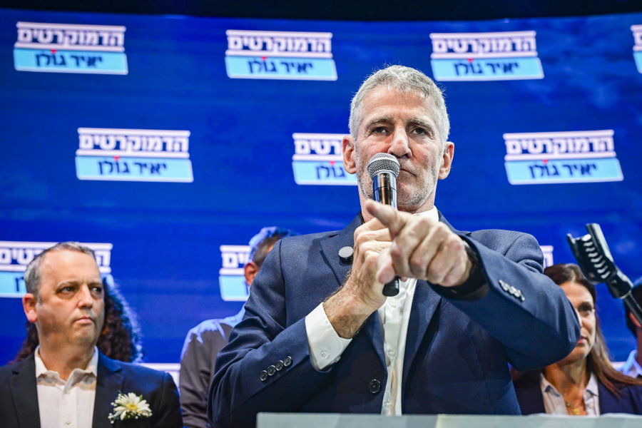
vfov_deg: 23.8
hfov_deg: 35.1
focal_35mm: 57
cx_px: 321
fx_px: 1016
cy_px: 214
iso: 2000
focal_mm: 57
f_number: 4.5
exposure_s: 1/400
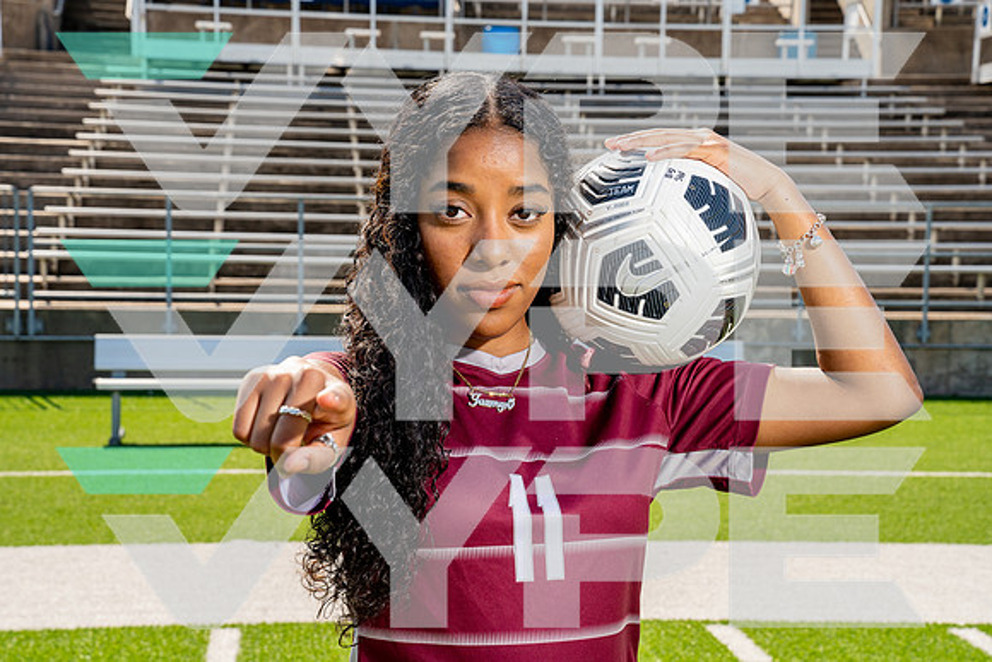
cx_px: 496
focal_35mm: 70
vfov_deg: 19.5
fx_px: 1929
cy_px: 331
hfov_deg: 28.8
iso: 320
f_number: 11
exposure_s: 1/250
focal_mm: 70
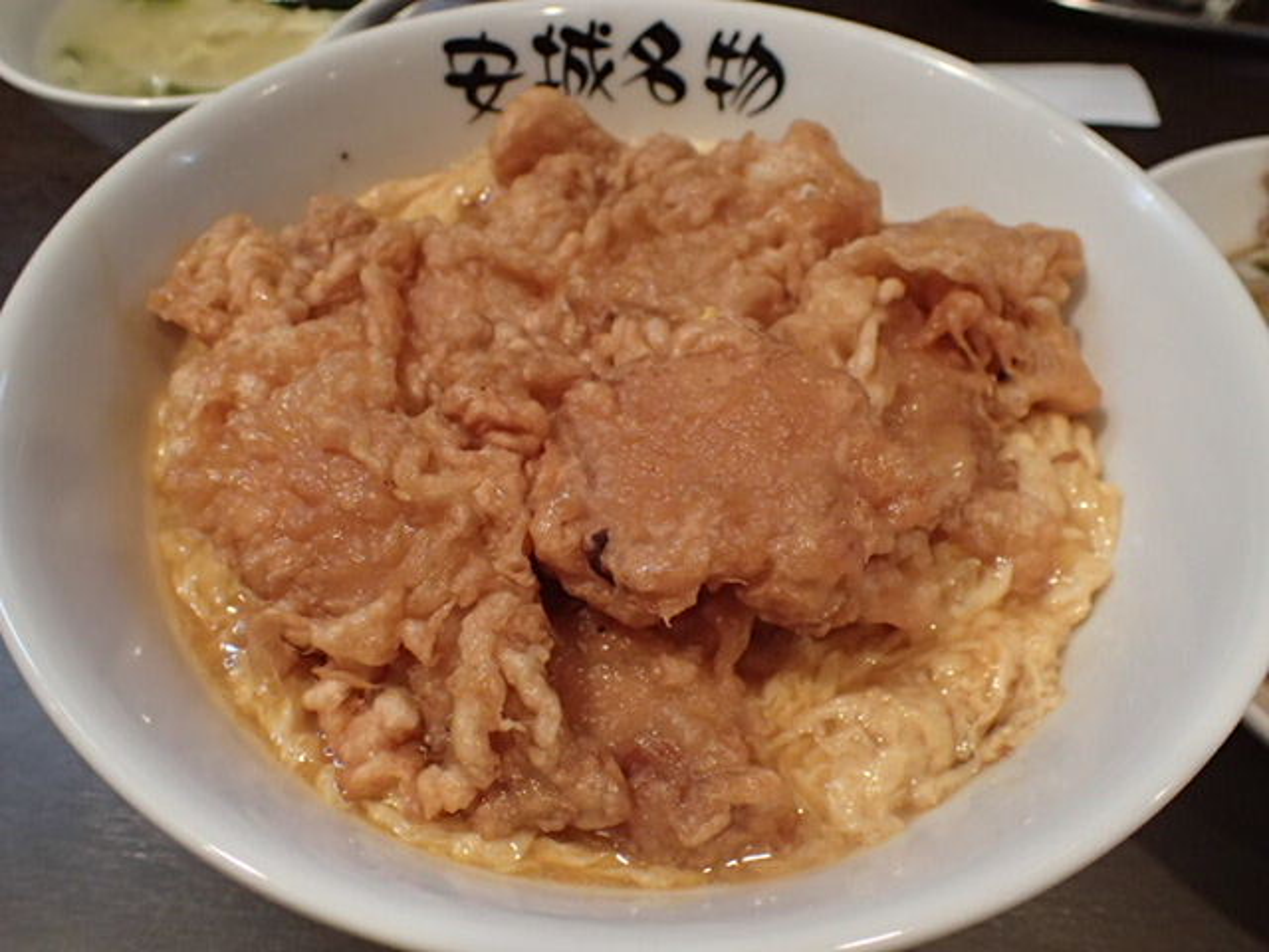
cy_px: 476
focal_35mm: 30
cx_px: 634
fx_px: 1100
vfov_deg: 46.8
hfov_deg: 60.0
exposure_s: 1/125
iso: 800
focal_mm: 5.5
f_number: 2.3
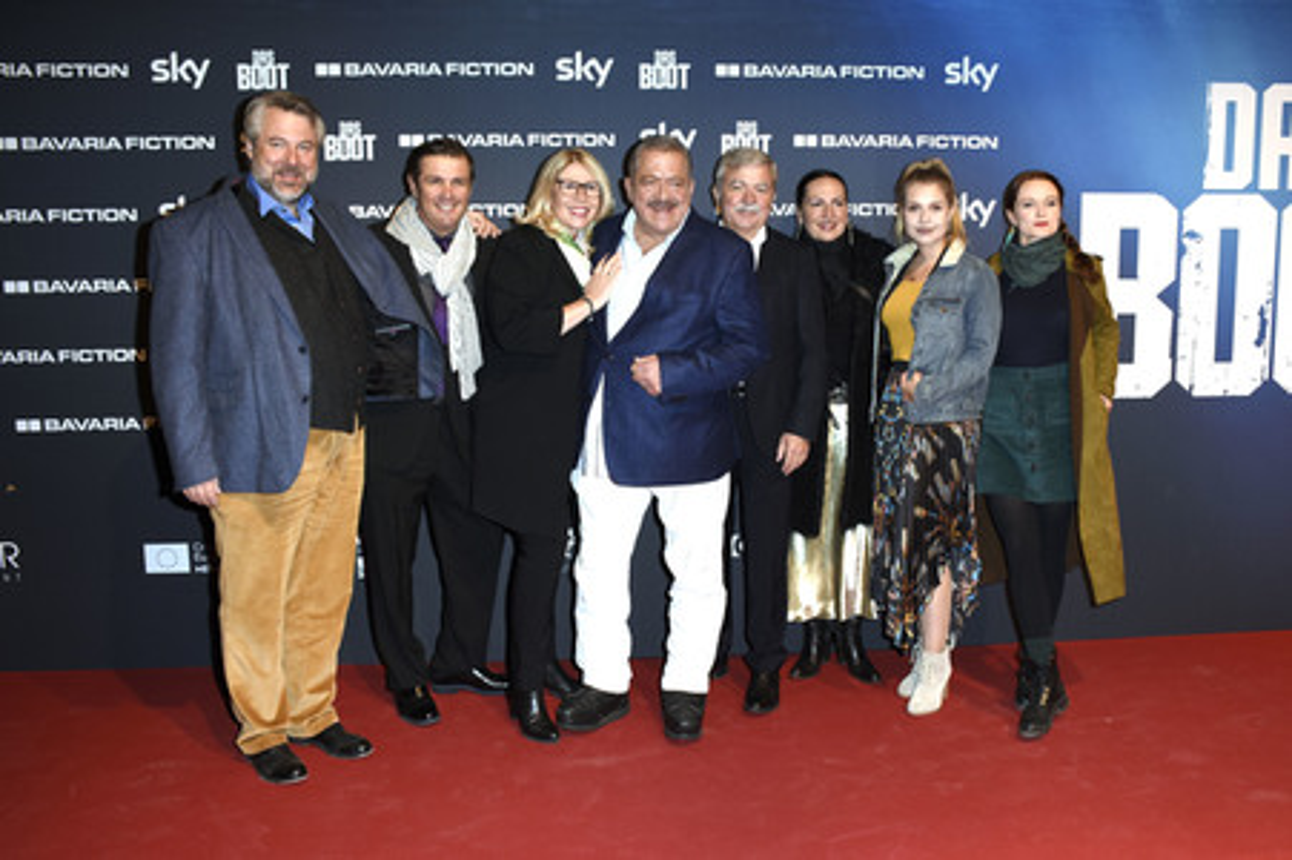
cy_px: 430
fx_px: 1076
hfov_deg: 62.0
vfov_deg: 43.5
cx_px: 646
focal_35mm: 30
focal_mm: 20
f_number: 6.3
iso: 500
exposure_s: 1/160
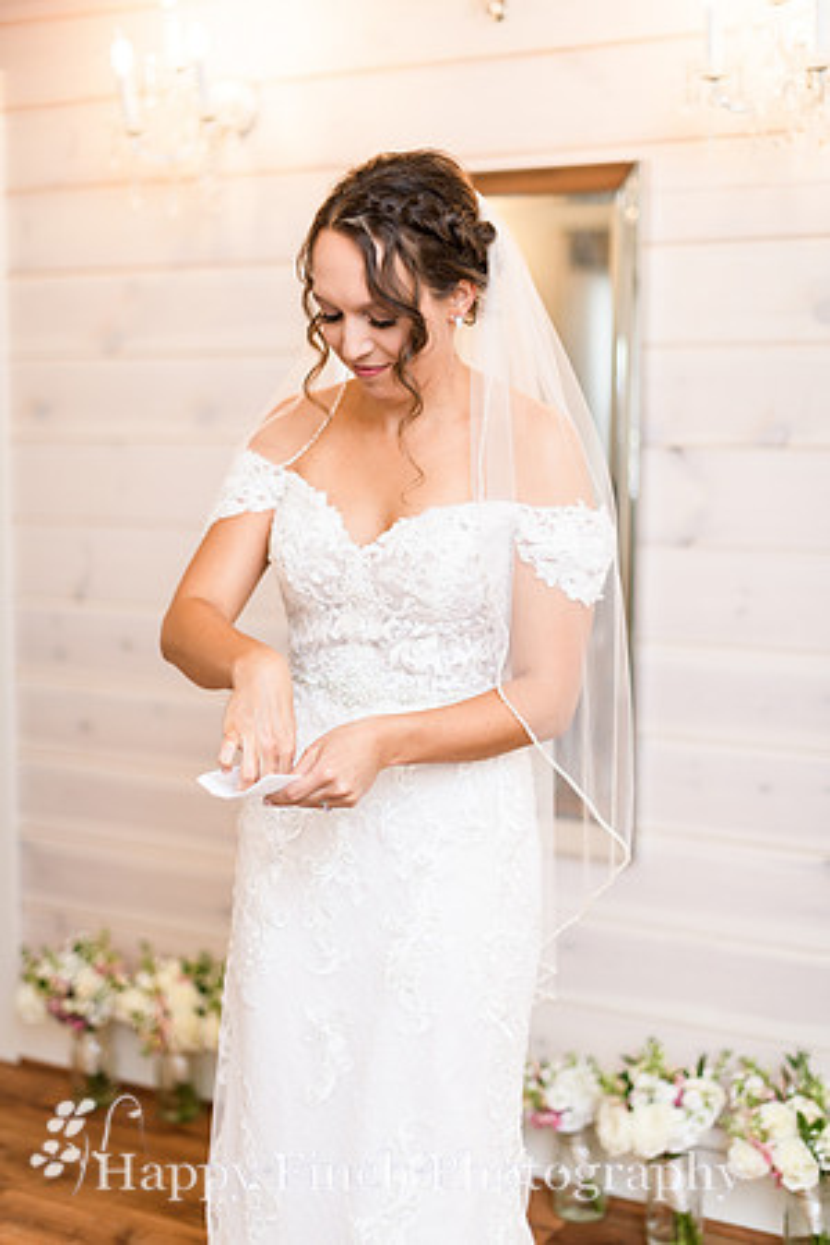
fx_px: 1729
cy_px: 622
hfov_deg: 27.0
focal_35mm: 50
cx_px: 415
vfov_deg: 39.6
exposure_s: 1/160
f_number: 1.8
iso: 400
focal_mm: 50
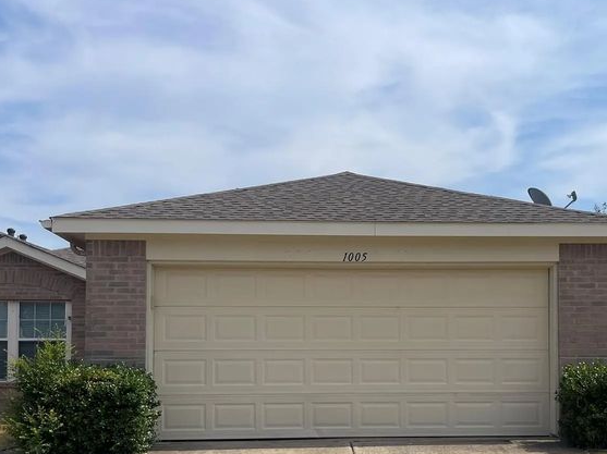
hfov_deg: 41.0
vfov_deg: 30.9
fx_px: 806
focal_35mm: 46
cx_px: 380
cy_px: 341
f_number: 1.6
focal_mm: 5.1
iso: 32
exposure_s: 1/6993
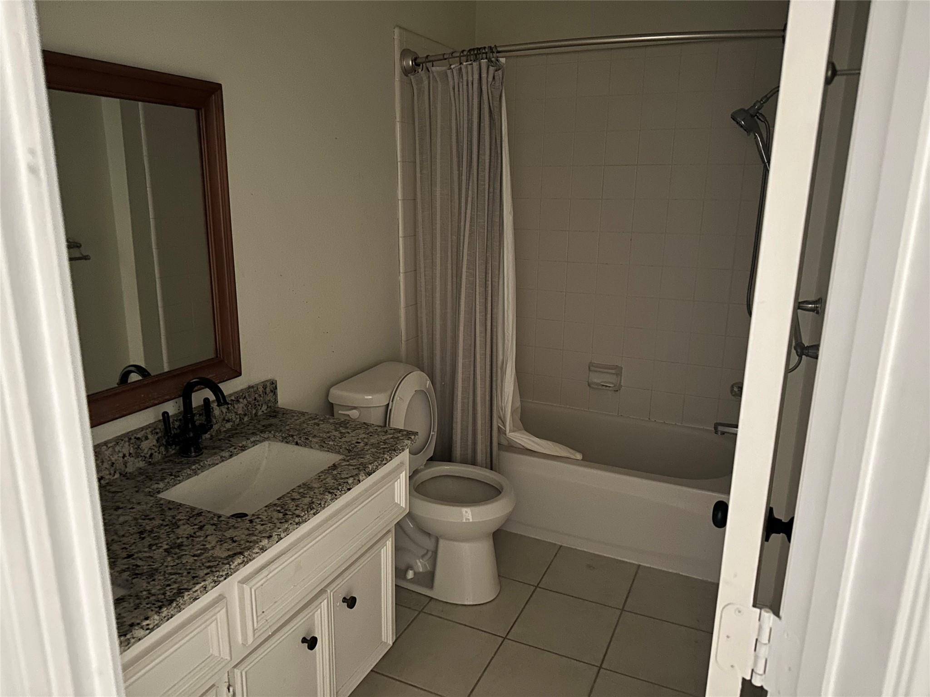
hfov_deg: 71.6
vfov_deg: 56.8
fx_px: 645
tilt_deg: -13.0
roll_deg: -1.5
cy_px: 348
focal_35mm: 24
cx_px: 465
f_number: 1.78
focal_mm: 6.86
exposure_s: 1/16
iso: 1250
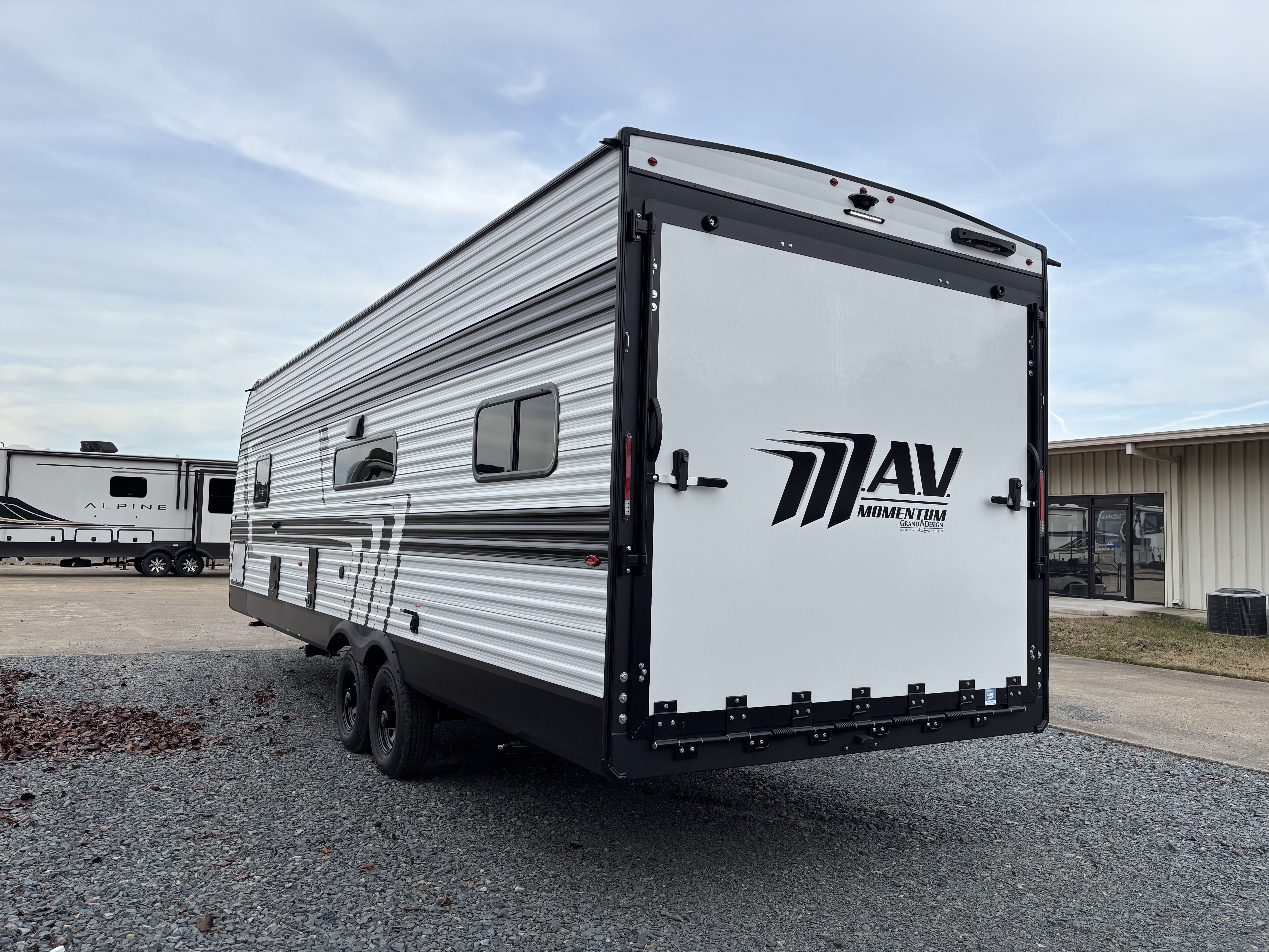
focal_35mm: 26
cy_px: 476
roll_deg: -1.6
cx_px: 634
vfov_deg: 53.1
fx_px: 953
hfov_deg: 67.3
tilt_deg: +2.9
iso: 50
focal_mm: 5.96
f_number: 1.6
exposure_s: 1/1381
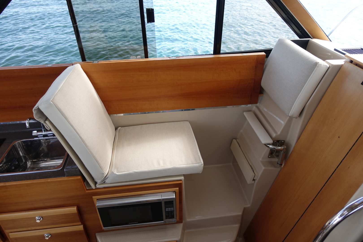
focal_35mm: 24
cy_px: 121
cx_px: 182
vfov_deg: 53.1
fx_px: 242
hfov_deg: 73.7
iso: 125
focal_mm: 8.8
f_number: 1.8
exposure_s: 1/400
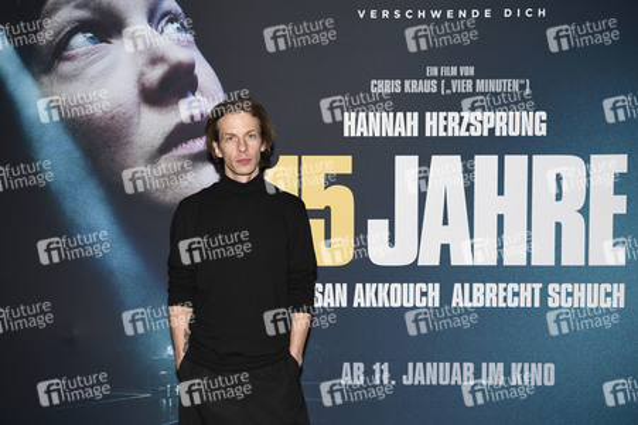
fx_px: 779
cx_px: 319
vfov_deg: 30.5
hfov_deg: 44.5
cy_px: 212
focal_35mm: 44
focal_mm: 44
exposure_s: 1/2500
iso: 640
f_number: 4
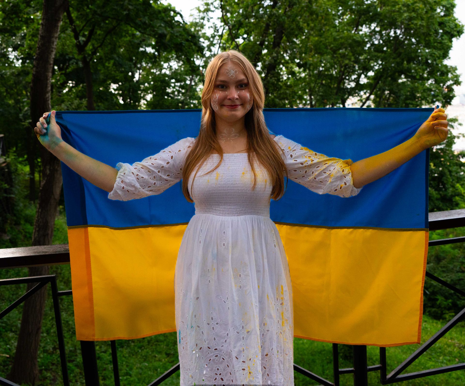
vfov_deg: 43.7
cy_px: 176
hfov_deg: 51.5
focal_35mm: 34
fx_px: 481
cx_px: 214
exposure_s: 1/800
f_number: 5
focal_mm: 27.5
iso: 2000
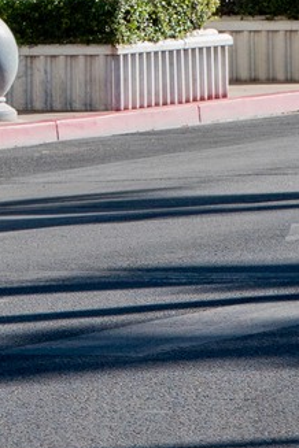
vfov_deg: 3.9
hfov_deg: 2.6
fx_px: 6577
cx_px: -734
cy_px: -148
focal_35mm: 528
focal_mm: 72
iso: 800
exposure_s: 1/1250
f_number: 6.3
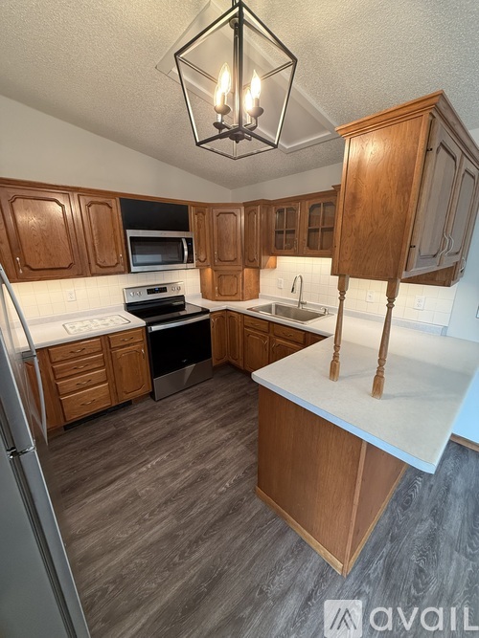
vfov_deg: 102.1
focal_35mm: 14
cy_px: 319
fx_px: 258
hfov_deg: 85.7
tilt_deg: -15.9
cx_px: 240
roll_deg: +0.3
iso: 250
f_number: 2.2
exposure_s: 1/60
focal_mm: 2.22
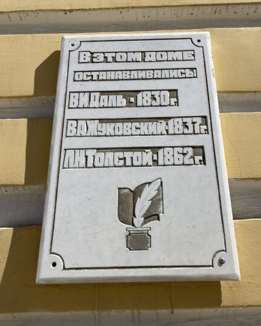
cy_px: 127
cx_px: 147
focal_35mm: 30
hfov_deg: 48.4
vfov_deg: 58.2
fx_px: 290
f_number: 1.6
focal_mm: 5.1
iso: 32
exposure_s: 1/5128
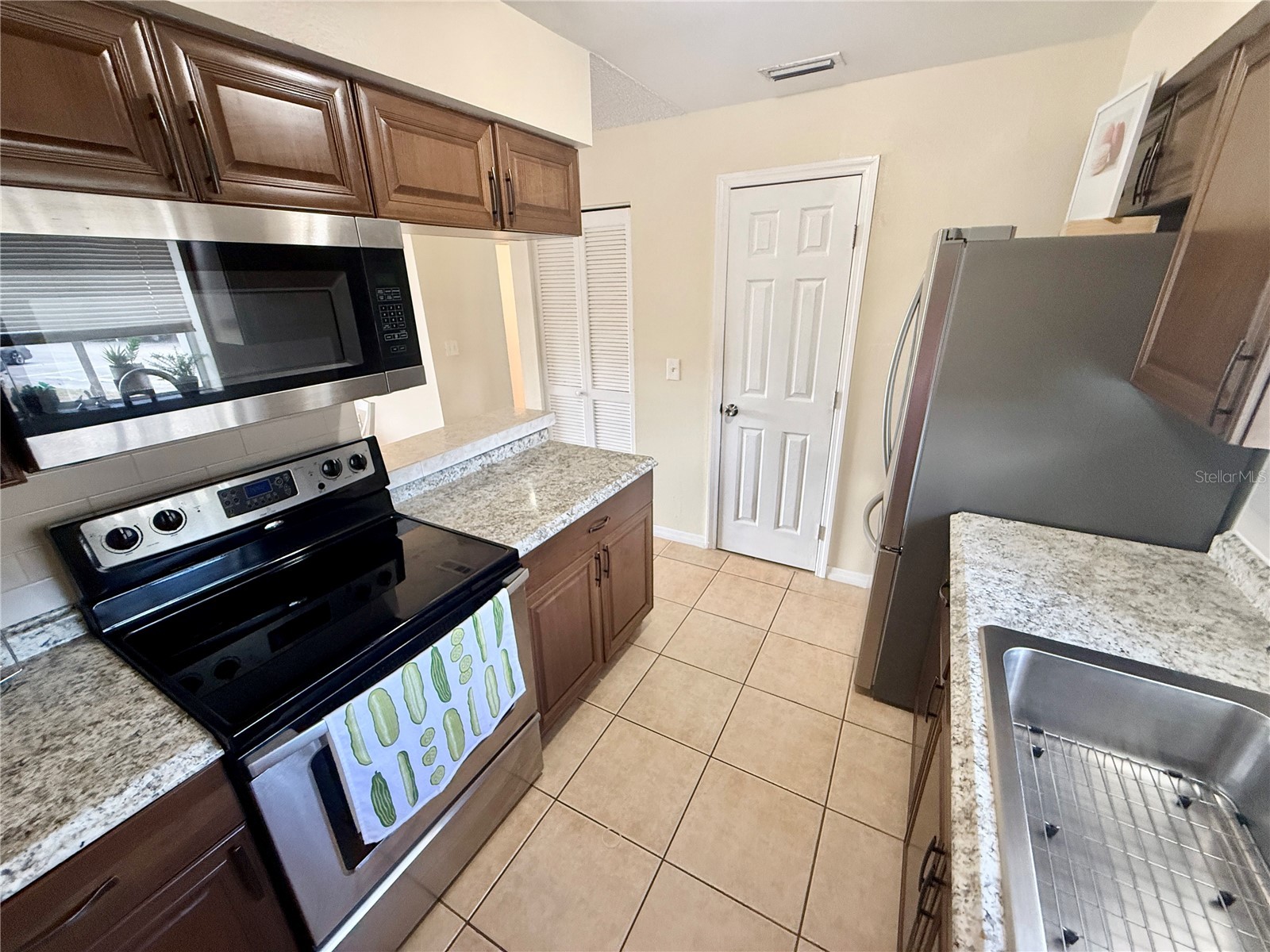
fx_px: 514
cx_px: 635
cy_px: 476
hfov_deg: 102.1
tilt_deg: -21.8
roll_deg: +0.9
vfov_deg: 85.7
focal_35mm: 14
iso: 320
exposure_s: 1/120
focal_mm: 2.22
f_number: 2.2
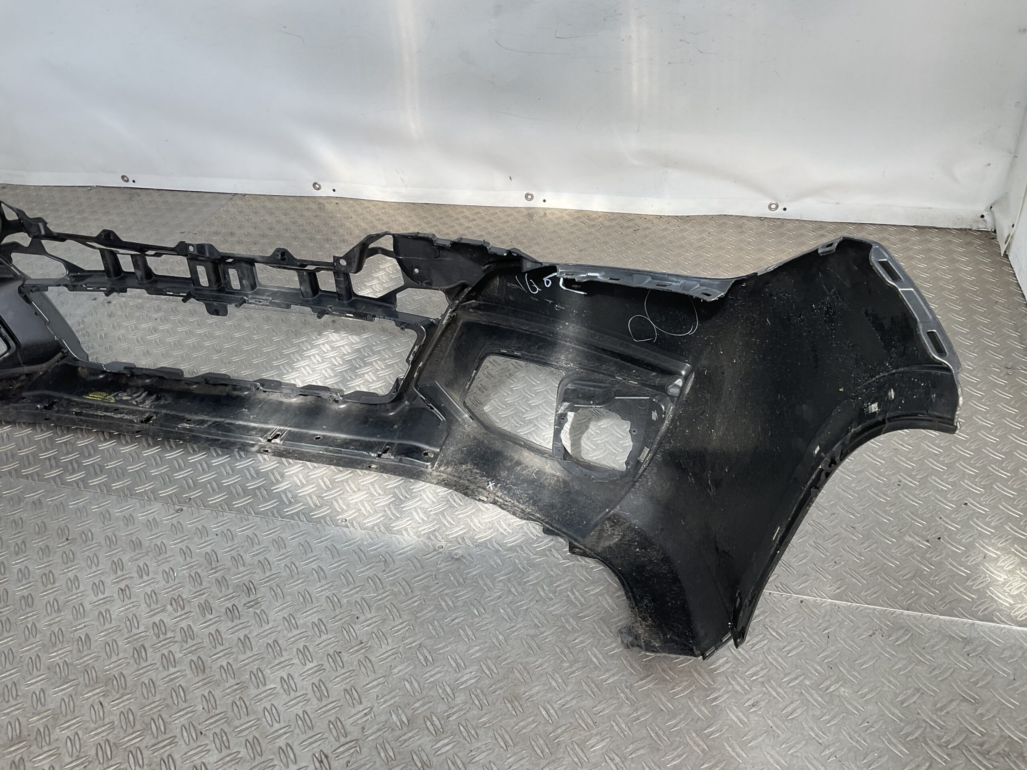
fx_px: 860
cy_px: 385
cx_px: 514
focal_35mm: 29
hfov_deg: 61.7
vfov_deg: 48.2
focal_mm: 3
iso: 16
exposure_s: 1/264
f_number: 1.8
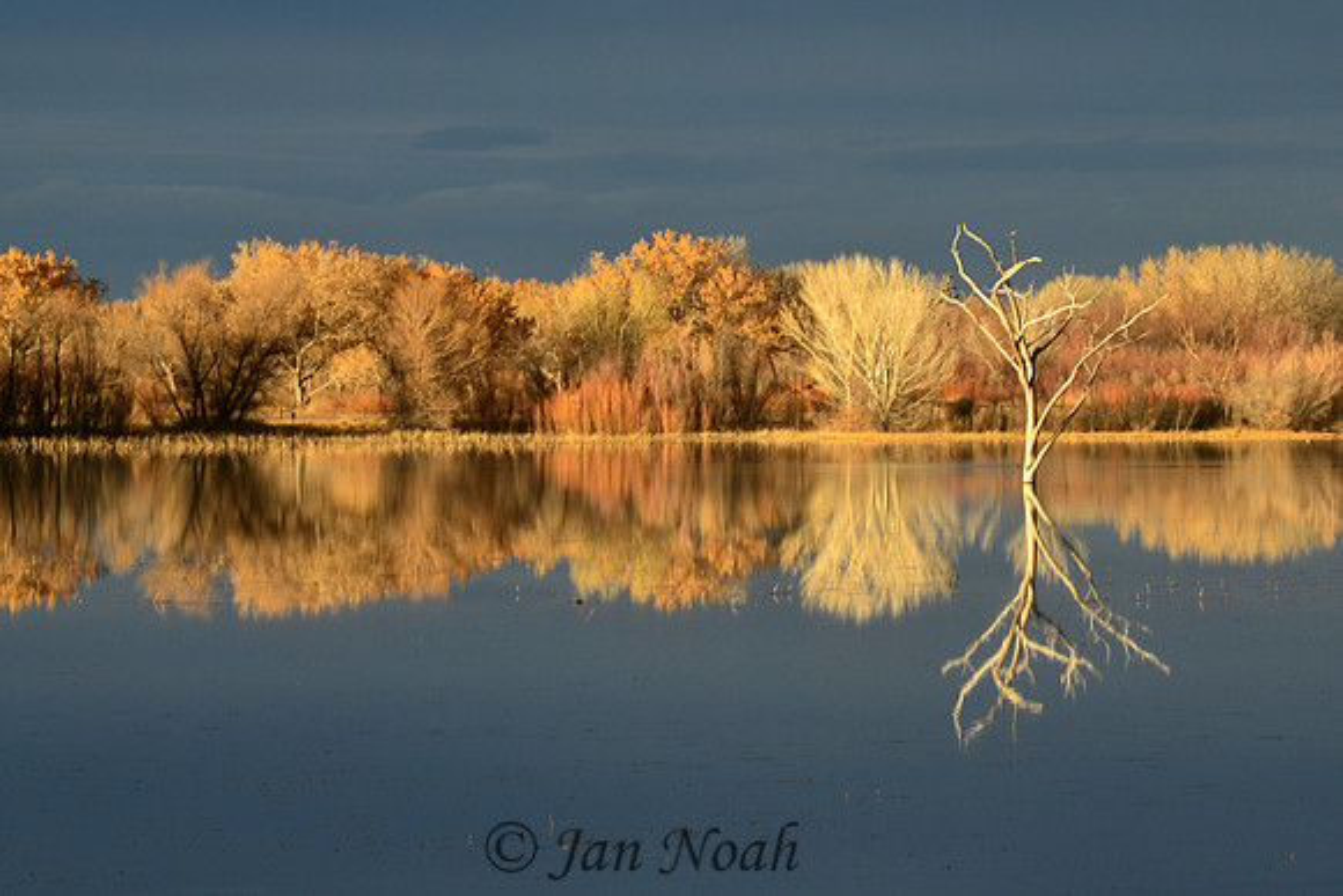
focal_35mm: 232
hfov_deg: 8.9
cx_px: 672
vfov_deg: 5.9
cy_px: 448
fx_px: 8675
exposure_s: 1/125
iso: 160
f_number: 11
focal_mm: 155
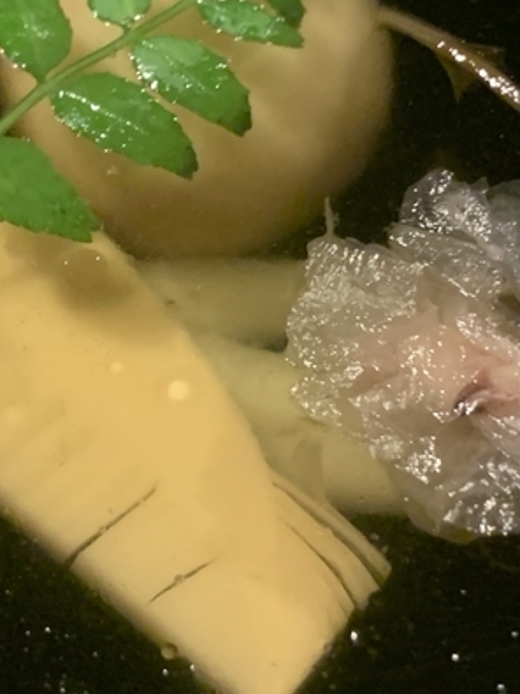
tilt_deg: -54.3
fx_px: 1583
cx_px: 190
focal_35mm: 79
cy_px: 244
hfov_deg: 18.6
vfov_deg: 24.6
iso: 640
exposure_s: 1/30
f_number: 1.8
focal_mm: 4.25
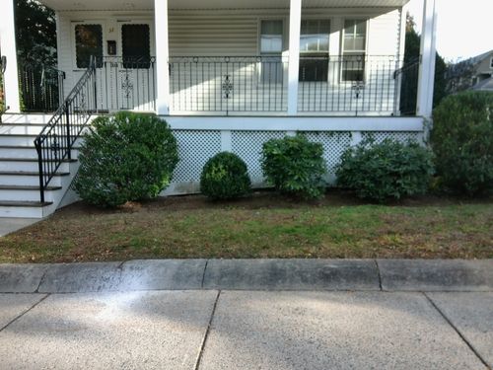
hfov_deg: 67.3
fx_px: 370
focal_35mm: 26
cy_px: 185
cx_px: 246
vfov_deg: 53.1
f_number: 2
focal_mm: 3
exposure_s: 1/234
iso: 100
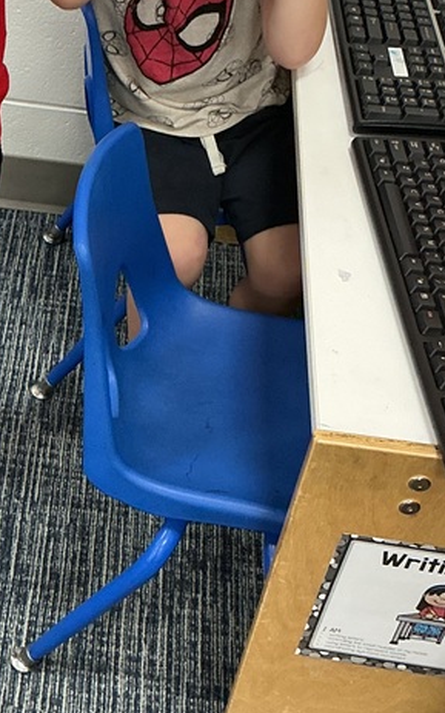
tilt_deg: -44.2
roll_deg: -5.5
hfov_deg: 18.7
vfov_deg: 30.2
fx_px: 1321
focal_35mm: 68
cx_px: 14
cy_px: 326
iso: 125
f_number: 1.8
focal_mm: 3
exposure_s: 1/60
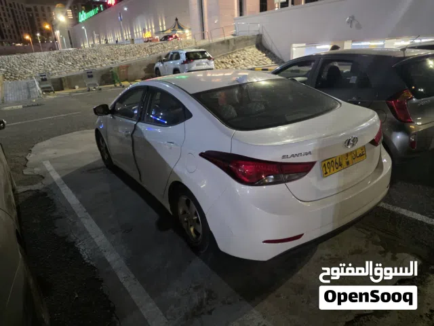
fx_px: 288
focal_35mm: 23
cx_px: 217
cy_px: 163
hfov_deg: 73.9
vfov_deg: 58.9
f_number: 1.7
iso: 1250
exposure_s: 1/50
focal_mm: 6.25
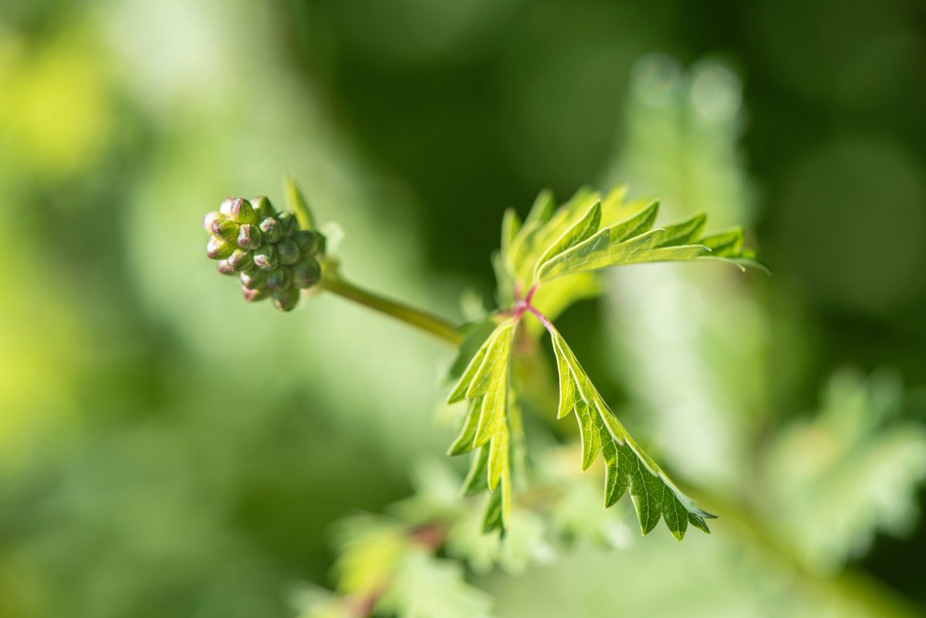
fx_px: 2702
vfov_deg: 13.1
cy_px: 309
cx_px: 463
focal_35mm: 105
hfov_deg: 19.4
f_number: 8
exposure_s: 1/400
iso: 320
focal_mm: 105
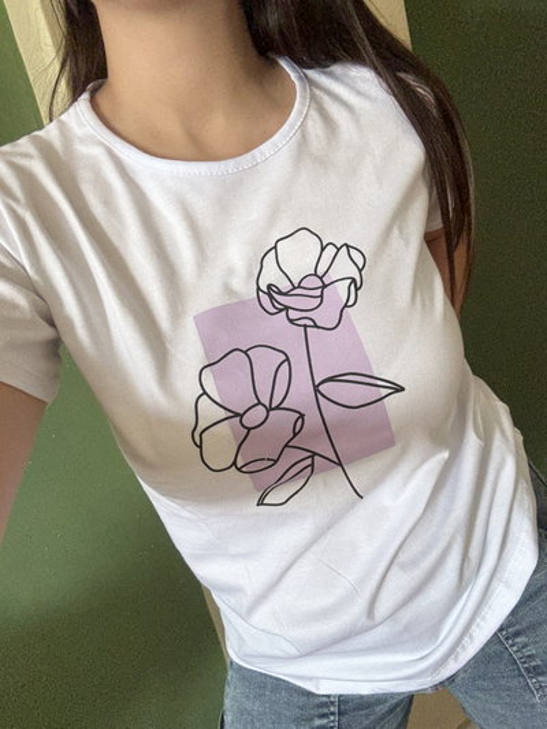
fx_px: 484
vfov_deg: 73.9
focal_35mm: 23
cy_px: 364
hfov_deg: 58.9
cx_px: 274
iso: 125
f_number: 1.9
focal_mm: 2.69
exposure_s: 1/60
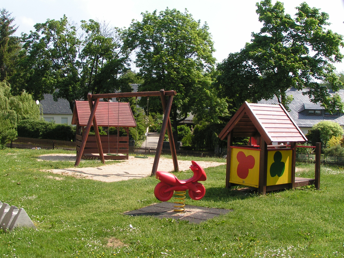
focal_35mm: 45
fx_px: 447
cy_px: 129
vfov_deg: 32.2
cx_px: 172
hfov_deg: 42.1
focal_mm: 6.9
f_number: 5.6
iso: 50
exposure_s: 1/200
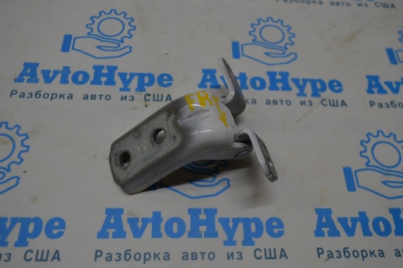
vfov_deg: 39.9
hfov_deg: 57.3
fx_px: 369
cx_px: 202
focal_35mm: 33
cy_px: 134
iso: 140
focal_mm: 22
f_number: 5.6
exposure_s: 1/60
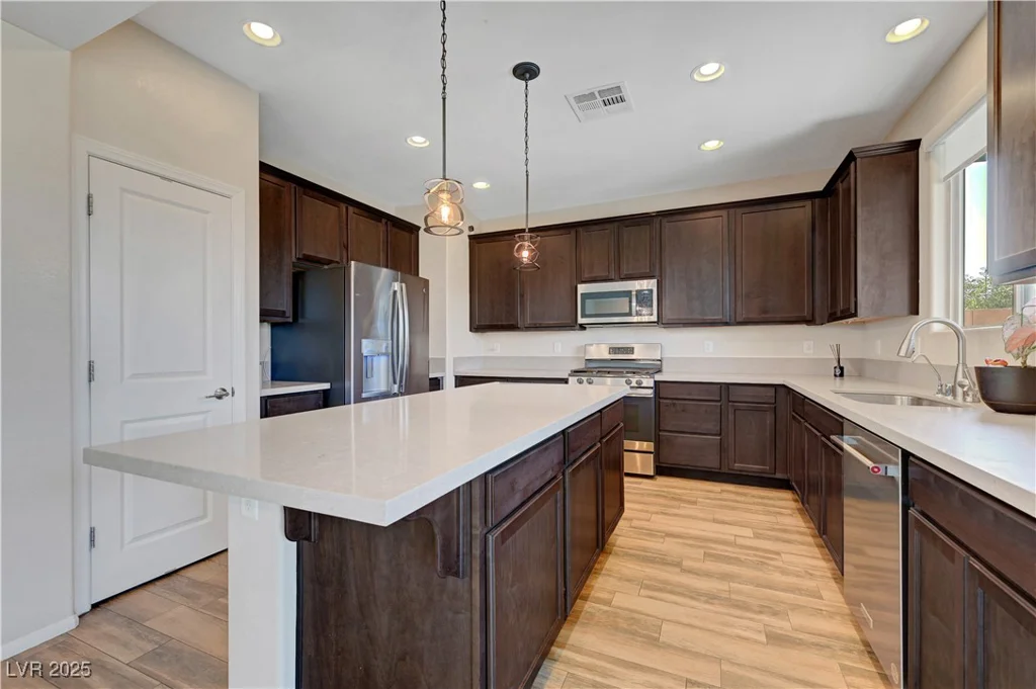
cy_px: 344
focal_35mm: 14
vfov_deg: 81.1
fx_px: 403
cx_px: 518
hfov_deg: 104.3
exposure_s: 1/8
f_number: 8
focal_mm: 14
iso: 800
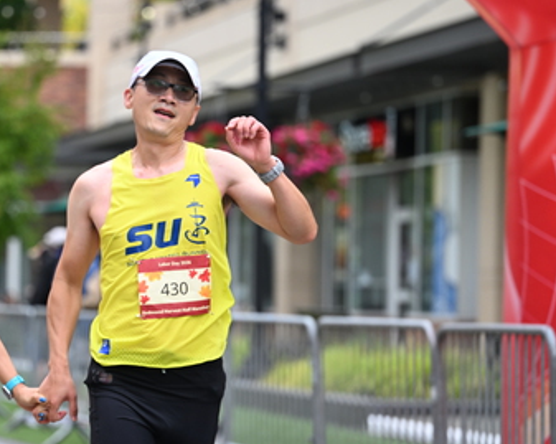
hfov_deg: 12.0
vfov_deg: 9.6
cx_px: 137
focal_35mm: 161
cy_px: 245
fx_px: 2647
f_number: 2.8
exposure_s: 1/2000
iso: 640
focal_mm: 105
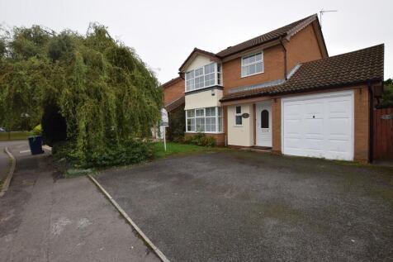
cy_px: 131
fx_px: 164
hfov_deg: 100.4
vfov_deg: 77.3
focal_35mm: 15
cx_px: 196
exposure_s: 1/200
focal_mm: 10
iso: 100
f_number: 7.1
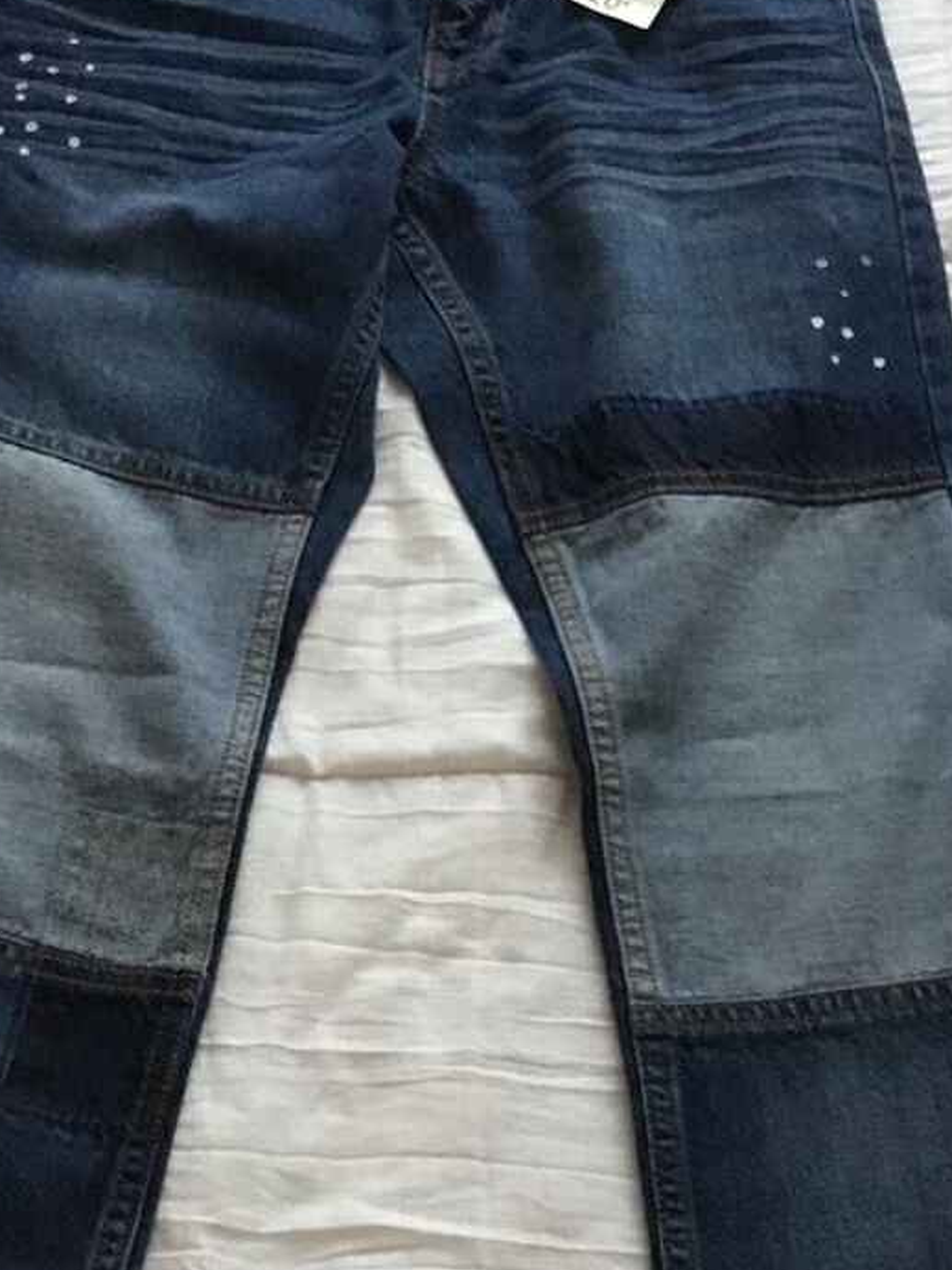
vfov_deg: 31.8
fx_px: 2199
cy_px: 876
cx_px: 449
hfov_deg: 24.4
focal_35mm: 60
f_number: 2.4
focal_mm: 3.3
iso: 250
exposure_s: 1/25
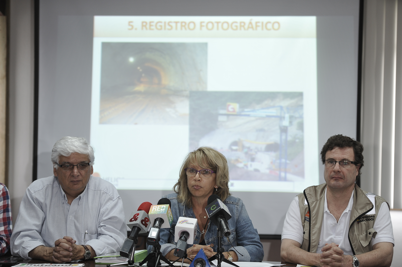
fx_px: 1138
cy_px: 134
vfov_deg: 13.4
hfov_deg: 20.0
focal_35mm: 102
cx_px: 201
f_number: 2.8
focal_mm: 102
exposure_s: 1/160
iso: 1000
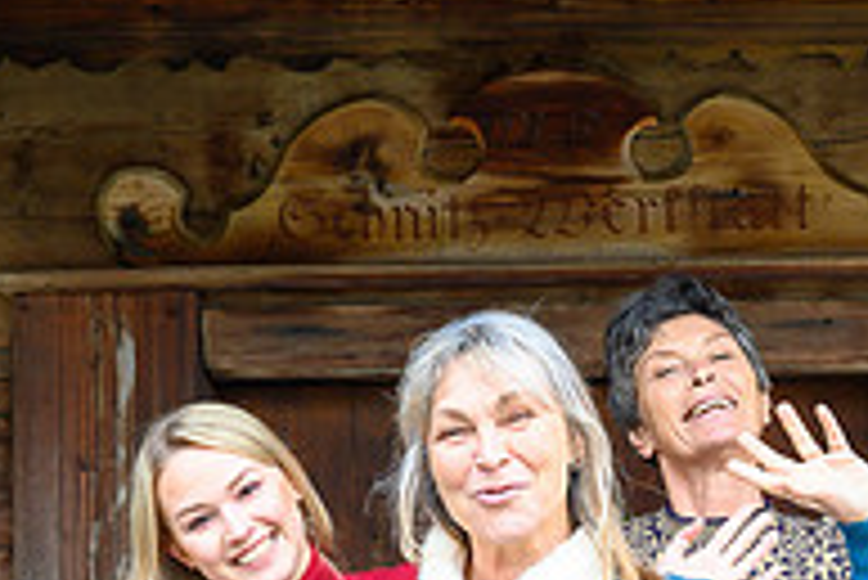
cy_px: 692
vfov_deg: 9.4
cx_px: 522
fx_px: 3474
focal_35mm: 144
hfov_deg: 14.2
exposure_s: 1/100
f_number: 5
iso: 640
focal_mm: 48
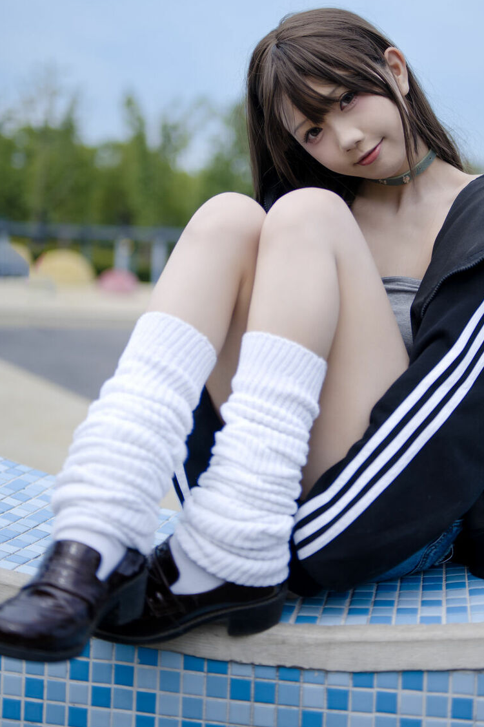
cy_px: 230
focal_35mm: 49
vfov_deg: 39.8
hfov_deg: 27.4
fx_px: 988
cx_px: 316
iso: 100
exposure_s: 1/6400
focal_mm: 35
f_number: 1.4
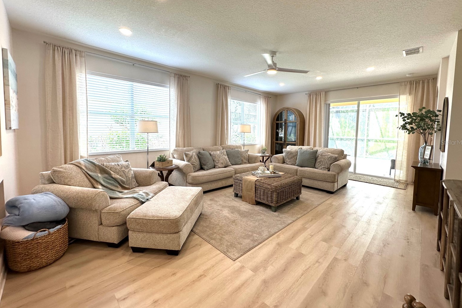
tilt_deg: -3.3
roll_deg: -1.2
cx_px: 231
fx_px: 192
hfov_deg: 100.4
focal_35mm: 15
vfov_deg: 77.2
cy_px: 142
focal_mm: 2.22
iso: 64
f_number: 2.2
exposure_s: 1/120
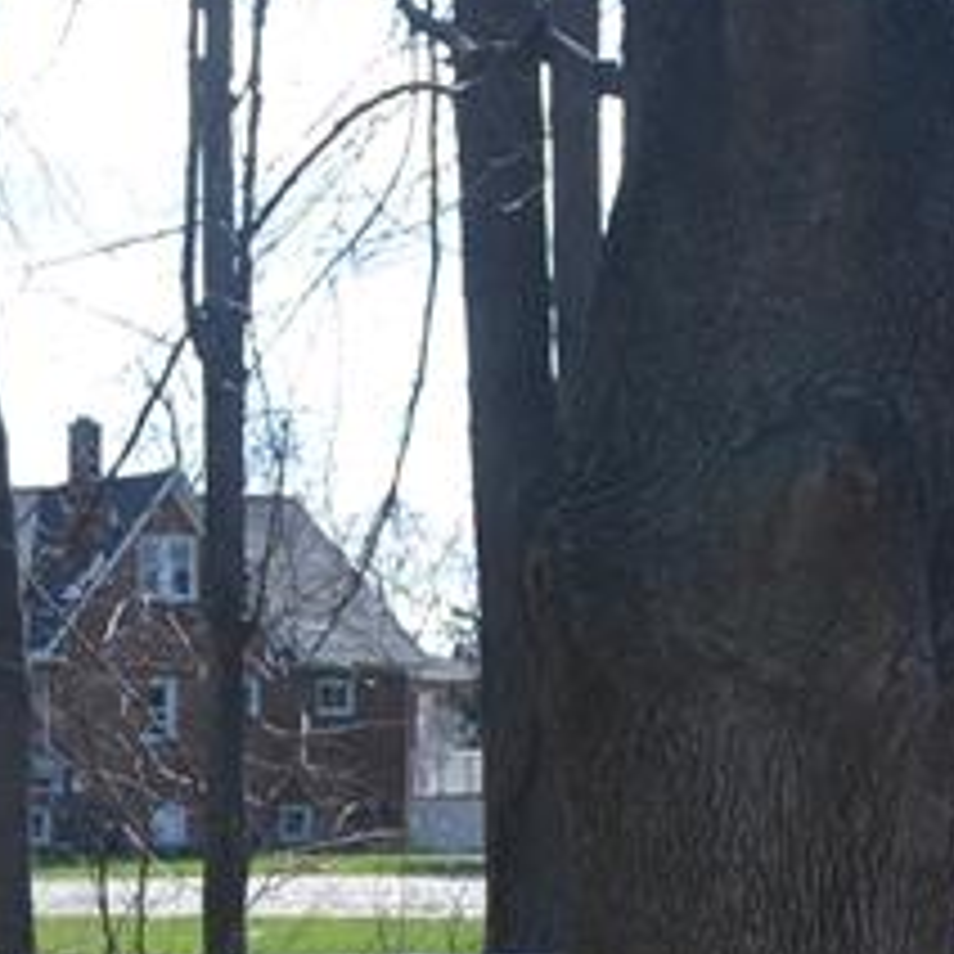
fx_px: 3461
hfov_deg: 15.4
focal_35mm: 111
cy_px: 1472
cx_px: -22
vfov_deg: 14.5
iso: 100
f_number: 7.1
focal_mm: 18
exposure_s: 1/200
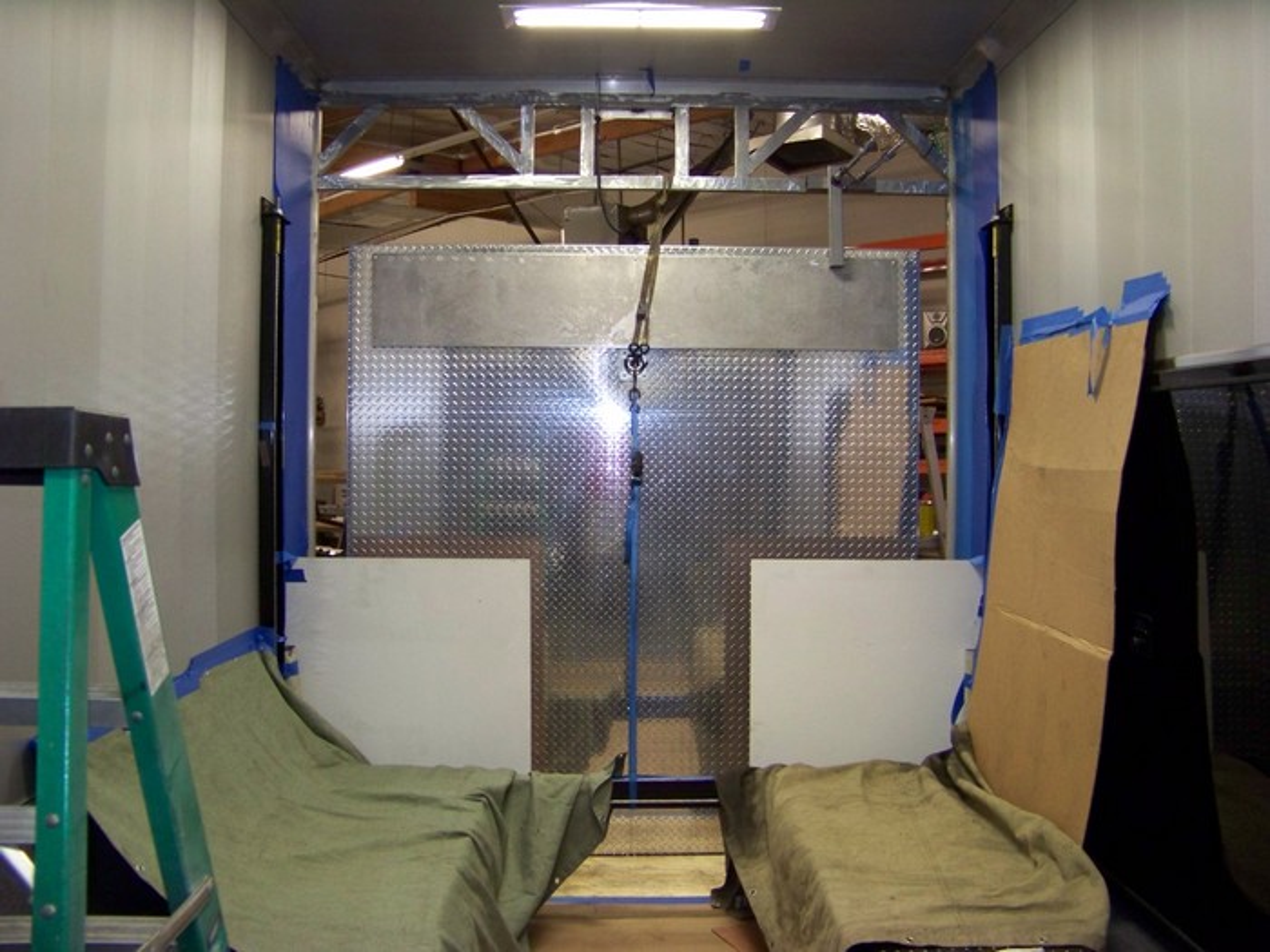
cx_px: 635
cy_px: 476
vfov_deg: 39.7
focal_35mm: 36
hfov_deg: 51.4
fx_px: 1321
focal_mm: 5.85
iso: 200
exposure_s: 1/30
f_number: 2.8
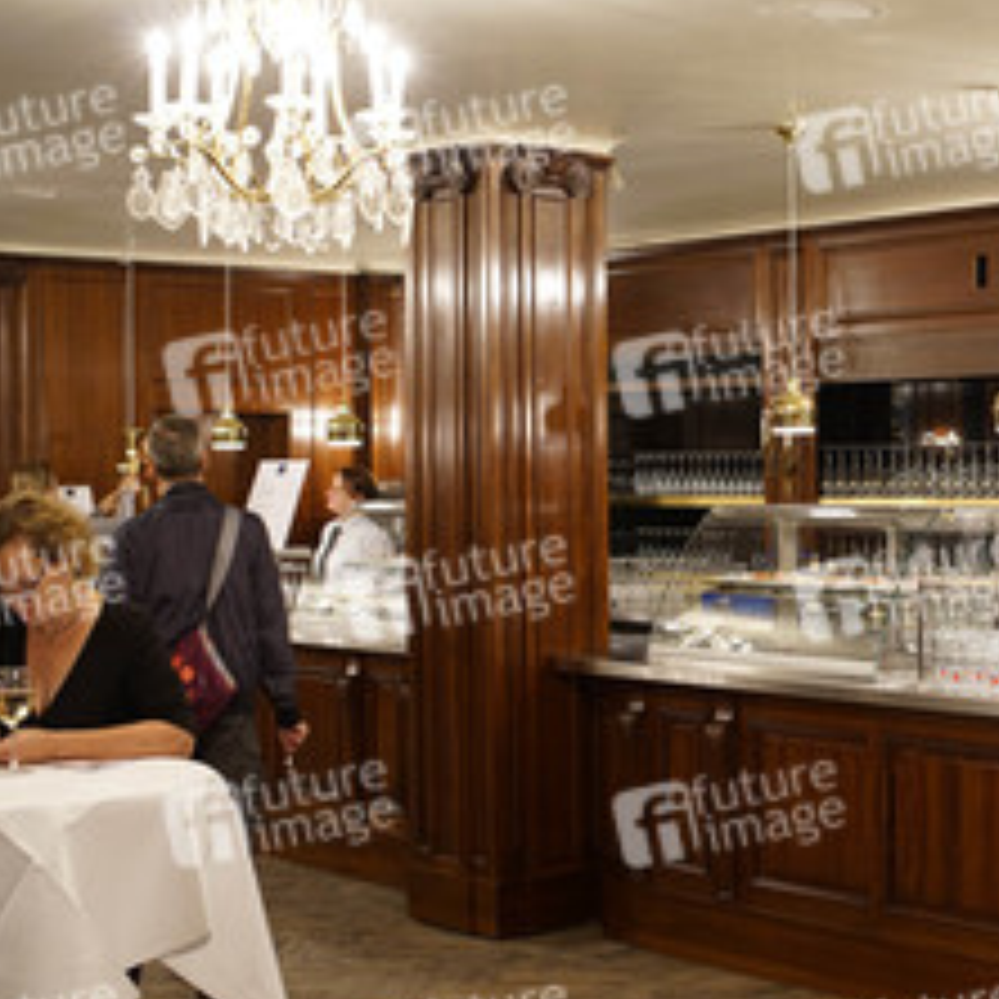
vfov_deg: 25.0
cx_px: 790
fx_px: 2253
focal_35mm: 69
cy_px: 477
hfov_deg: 24.6
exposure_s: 1/15
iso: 640
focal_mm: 40
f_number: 4
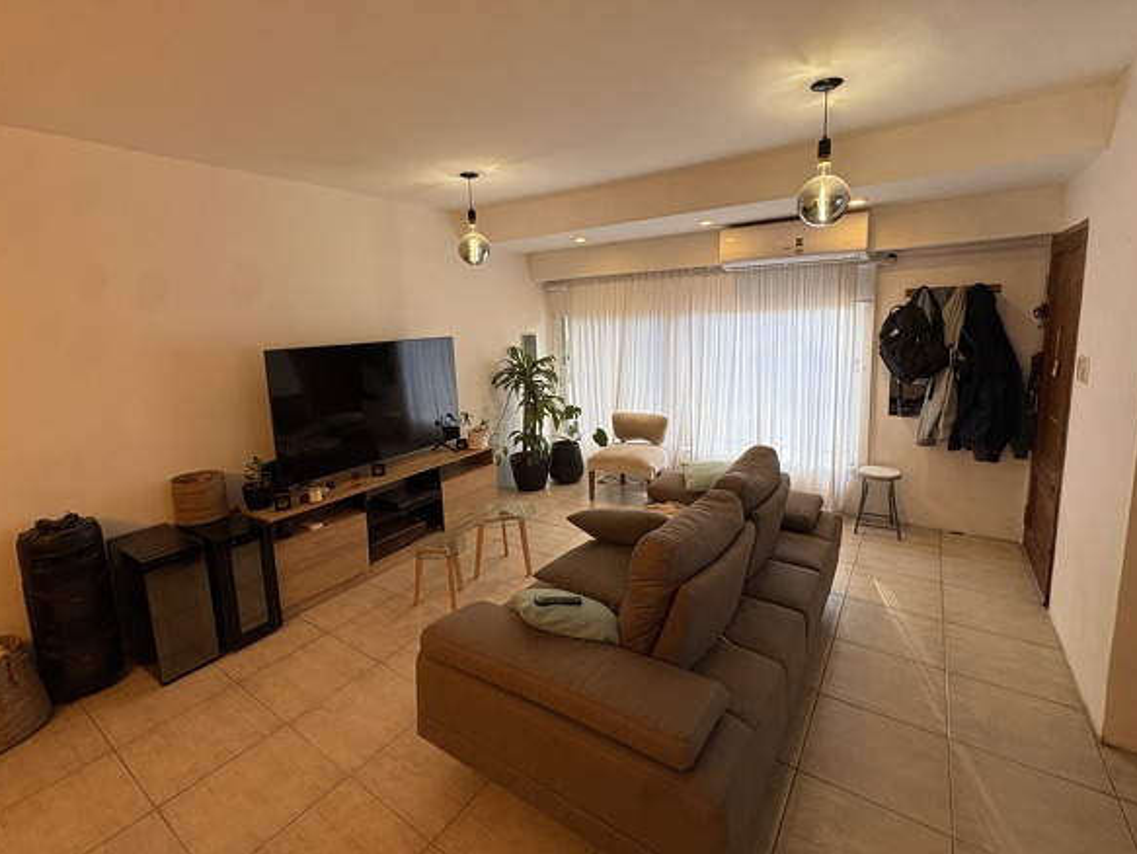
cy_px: 392
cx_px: 564
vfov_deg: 78.0
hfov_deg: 94.5
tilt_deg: -8.3
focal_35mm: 16
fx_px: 526
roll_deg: +2.7
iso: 125
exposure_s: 1/100
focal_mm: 2.22
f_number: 2.2
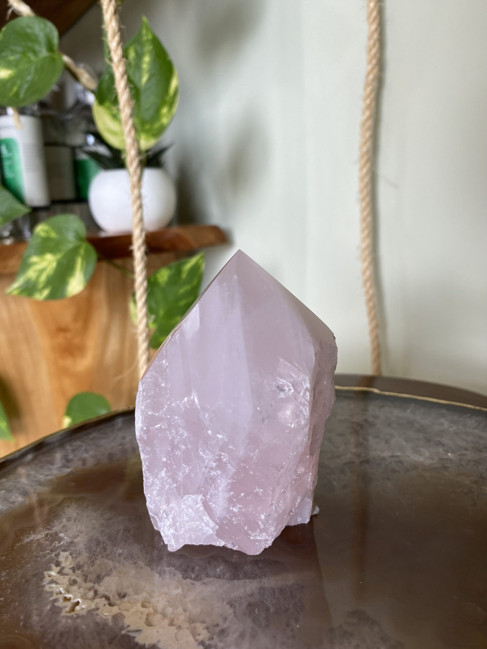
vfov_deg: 67.3
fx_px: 488
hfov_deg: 53.1
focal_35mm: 26
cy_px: 324
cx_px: 244
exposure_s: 1/120
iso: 80
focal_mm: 4.25
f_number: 1.8
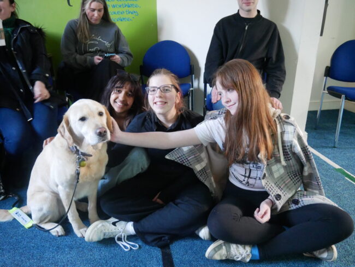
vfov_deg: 49.8
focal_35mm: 28
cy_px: 134
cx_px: 178
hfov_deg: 63.4
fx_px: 287
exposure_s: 1/40
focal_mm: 14
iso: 3200
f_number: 3.6
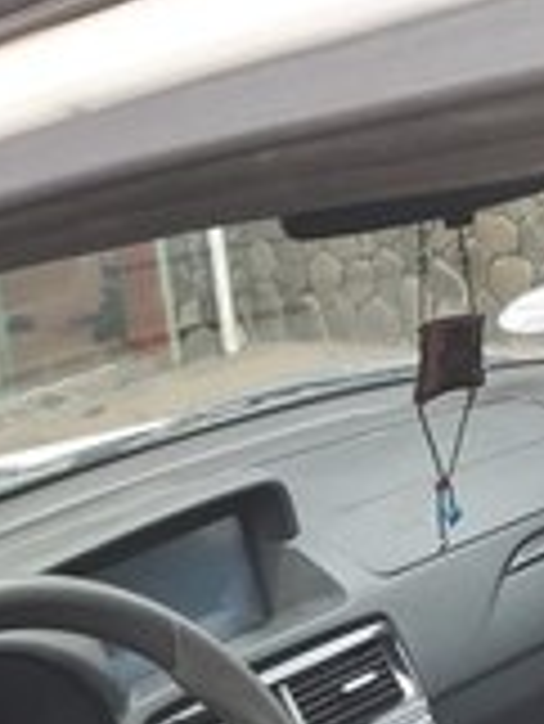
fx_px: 1737
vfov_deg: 21.4
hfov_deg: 17.2
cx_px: -72
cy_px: 926
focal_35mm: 83
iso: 50
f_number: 1.9
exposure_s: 1/50
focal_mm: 3.6
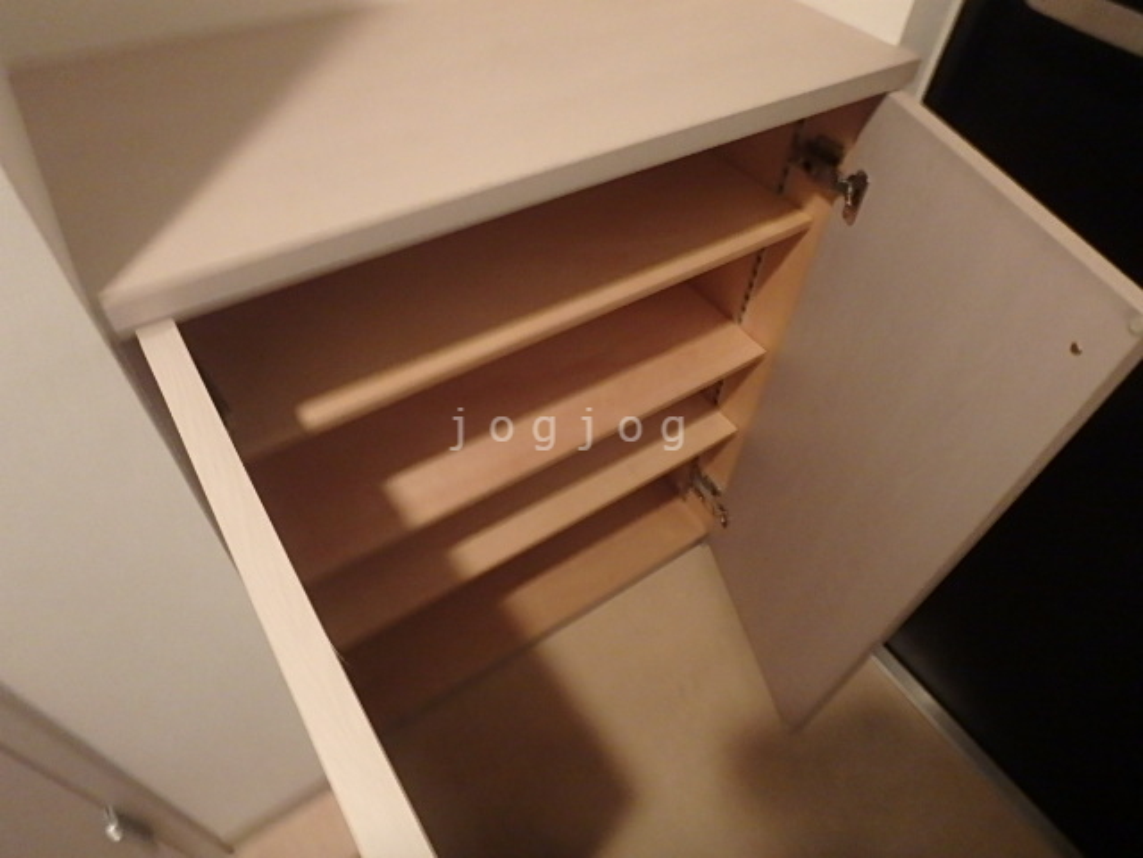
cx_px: 572
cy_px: 429
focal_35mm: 21
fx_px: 693
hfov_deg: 79.0
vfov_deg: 63.4
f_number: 3.5
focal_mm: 3.7
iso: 800
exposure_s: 1/10
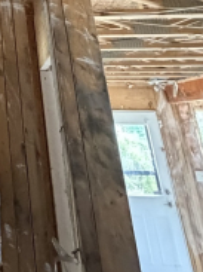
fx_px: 399
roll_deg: -2.0
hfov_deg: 24.5
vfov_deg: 28.6
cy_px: -105
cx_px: -68
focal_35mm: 51
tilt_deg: +32.7
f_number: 2.2
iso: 1000
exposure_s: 1/60
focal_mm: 2.22
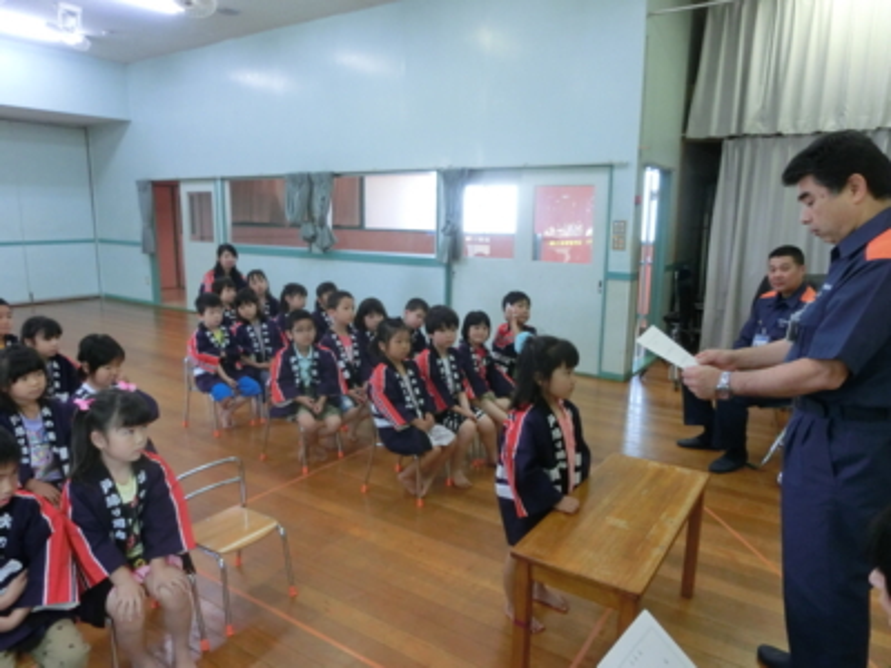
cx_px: 446
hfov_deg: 71.6
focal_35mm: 24
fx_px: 618
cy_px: 334
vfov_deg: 56.8
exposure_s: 1/125
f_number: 3
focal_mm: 4.24
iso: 400
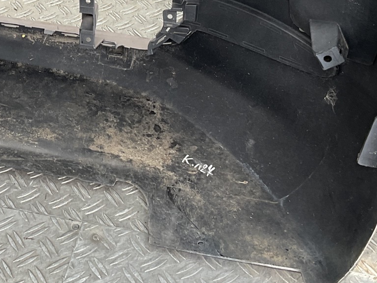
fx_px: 828
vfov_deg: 19.0
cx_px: 55
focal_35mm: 76
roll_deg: +7.9
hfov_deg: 25.1
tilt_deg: -36.9
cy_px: 20
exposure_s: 1/100
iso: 20
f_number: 1.8
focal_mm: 3
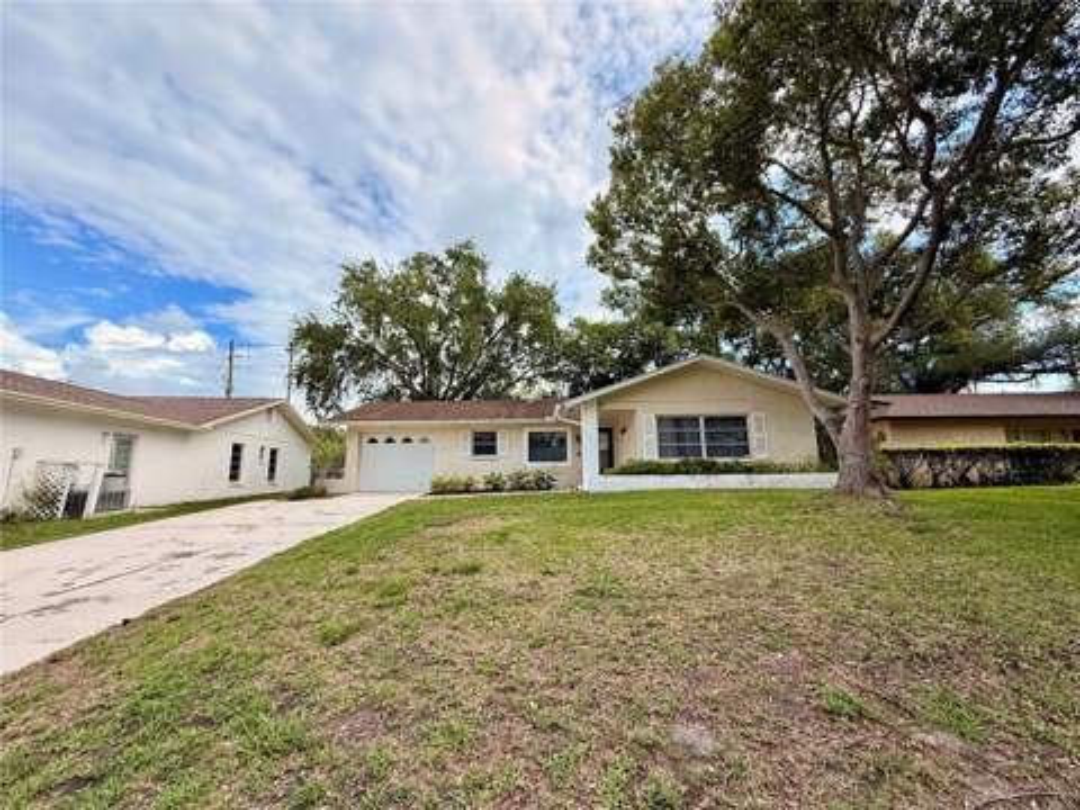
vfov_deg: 85.7
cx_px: 540
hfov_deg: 102.1
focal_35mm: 14
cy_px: 405
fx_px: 437
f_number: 2.2
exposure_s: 1/914
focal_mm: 2.22
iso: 50
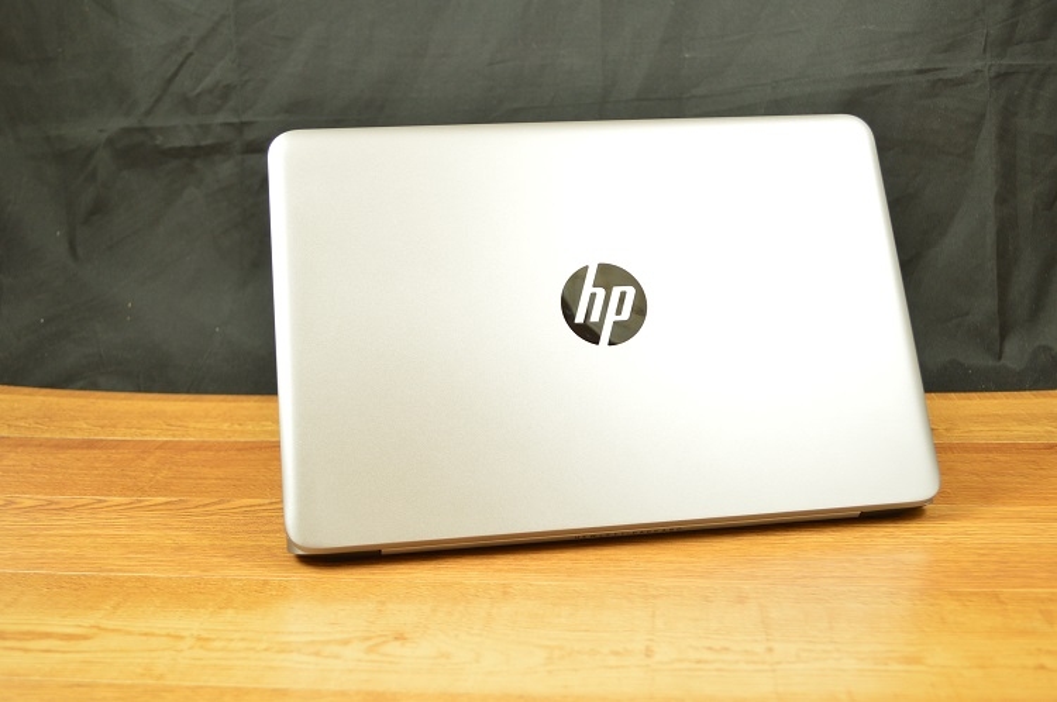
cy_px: 351
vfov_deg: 30.8
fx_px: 1276
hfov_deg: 45.0
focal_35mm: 44
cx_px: 528
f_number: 4.5
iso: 400
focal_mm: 29
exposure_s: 1/25
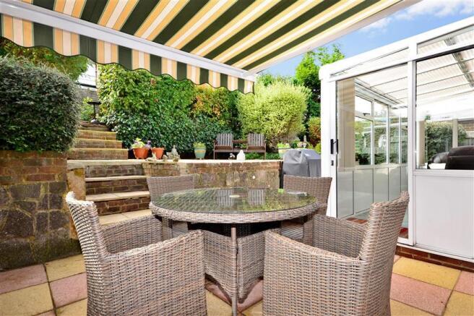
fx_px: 257
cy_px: 158
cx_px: 237
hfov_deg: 85.4
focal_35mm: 20
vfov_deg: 63.2
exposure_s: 1/20
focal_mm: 13
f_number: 11
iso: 200
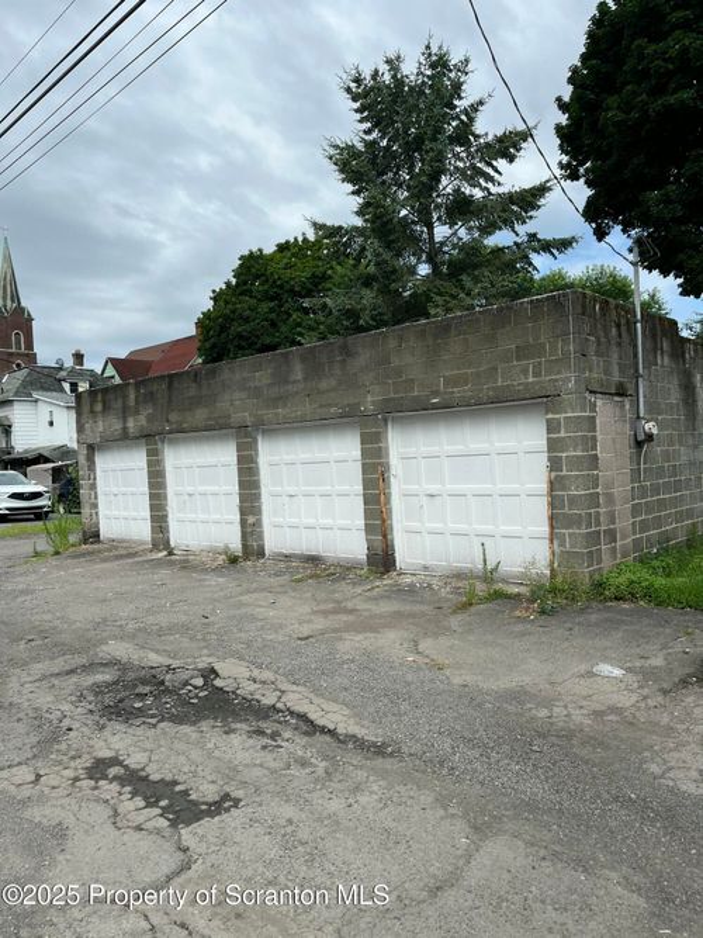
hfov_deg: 53.0
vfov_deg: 67.3
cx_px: 352
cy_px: 469
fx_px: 704
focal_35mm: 26
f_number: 1.6
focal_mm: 5.1
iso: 50
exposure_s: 1/3049
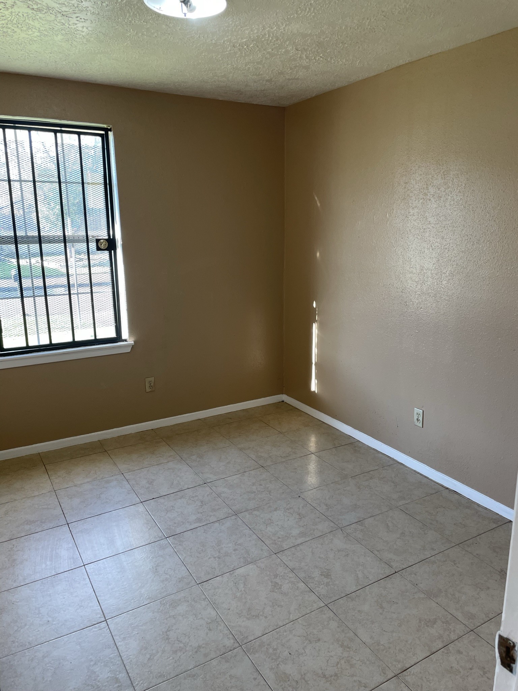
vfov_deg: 67.3
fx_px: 519
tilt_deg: -12.4
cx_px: 259
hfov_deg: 53.1
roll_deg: +0.7
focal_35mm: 26
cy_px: 346
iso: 80
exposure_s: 1/60
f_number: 1.6
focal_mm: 4.2
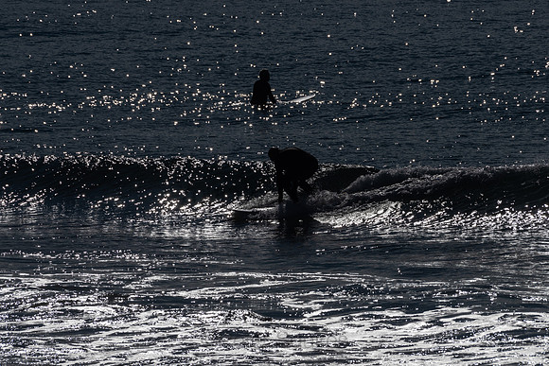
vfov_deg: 2.3
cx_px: 281
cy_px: 179
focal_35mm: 599
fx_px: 9130
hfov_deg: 3.4
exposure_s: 1/1000
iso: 64
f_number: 18
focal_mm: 500
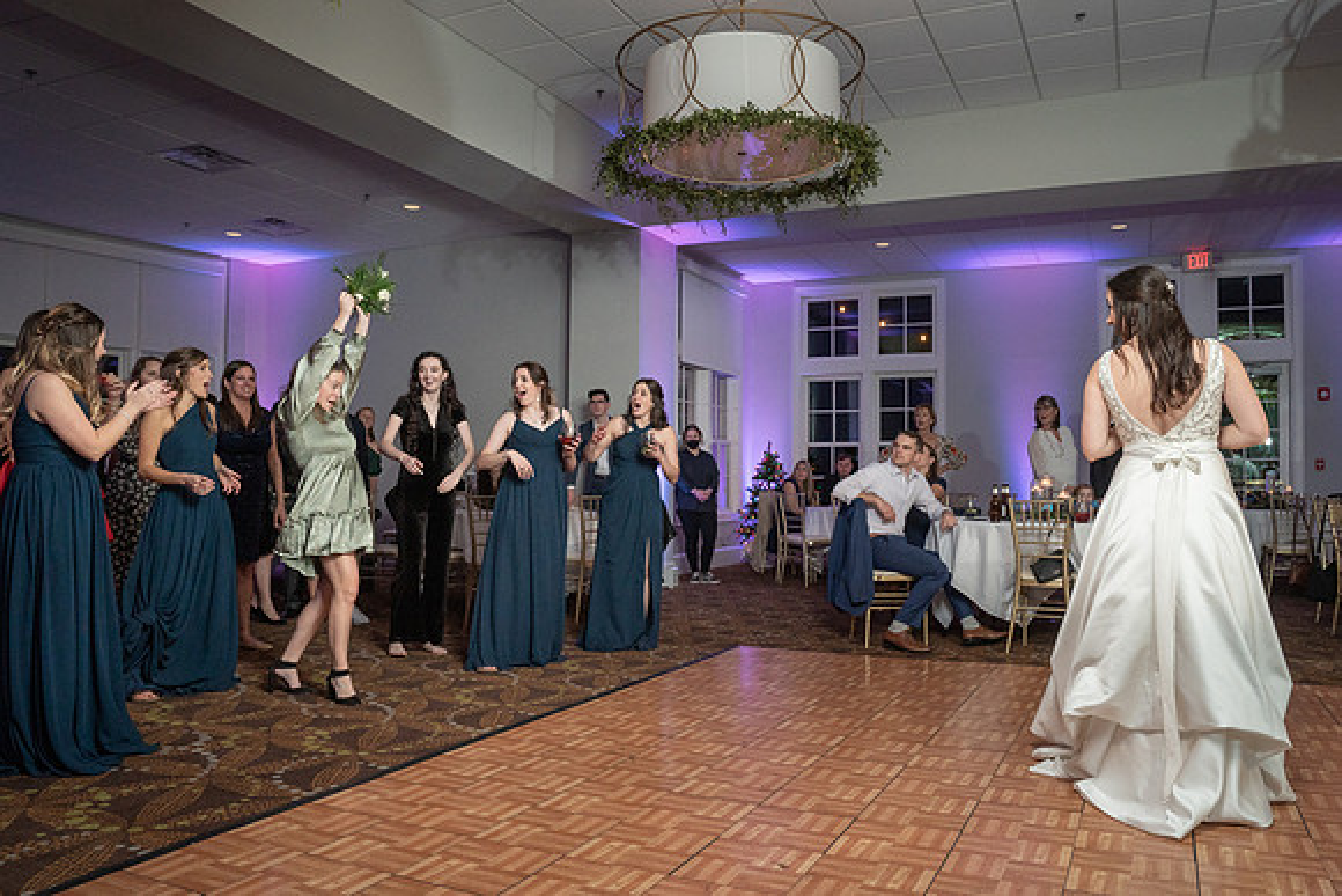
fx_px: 962
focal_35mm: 26
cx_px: 715
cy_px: 463
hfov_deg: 69.7
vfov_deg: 49.9
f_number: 5.6
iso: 2000
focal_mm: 24
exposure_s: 1/200
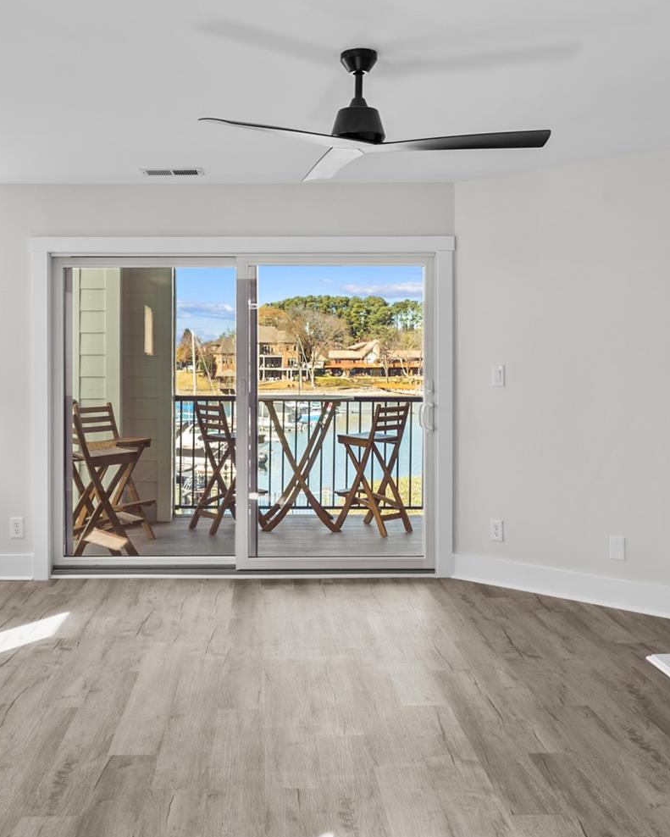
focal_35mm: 35
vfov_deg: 51.4
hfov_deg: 42.1
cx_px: 279
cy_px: 371
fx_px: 867
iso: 100
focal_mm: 18
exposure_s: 1/8
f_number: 8
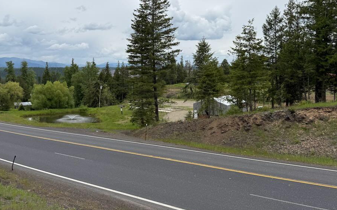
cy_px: 94
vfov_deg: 35.3
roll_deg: +0.7
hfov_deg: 53.9
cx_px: 152
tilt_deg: -4.0
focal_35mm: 36
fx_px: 331
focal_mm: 6.76
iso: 80
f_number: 1.78
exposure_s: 1/5319
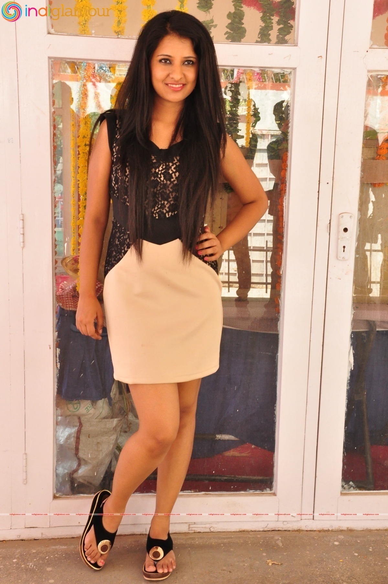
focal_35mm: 51
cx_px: 194
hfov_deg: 26.4
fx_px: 827
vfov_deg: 38.9
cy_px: 292
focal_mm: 34
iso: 1250
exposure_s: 1/125
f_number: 10
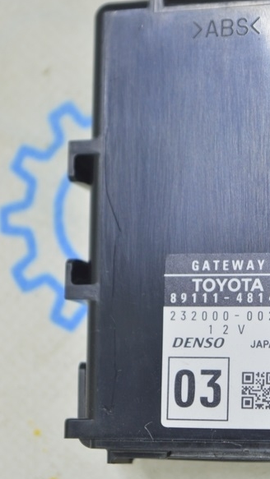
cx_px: 209
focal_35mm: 114
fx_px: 1447
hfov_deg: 10.6
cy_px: 311
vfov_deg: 18.8
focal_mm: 55
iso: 400
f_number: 5.6
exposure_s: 1/20
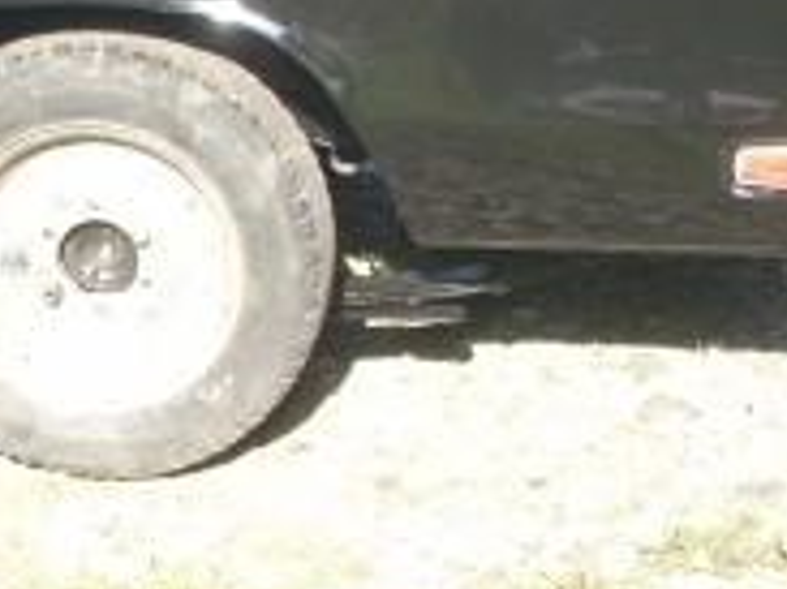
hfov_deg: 12.3
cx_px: -456
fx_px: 3453
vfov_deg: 9.7
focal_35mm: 152
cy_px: 131
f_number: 2.8
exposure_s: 1/155
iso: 64
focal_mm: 6.2
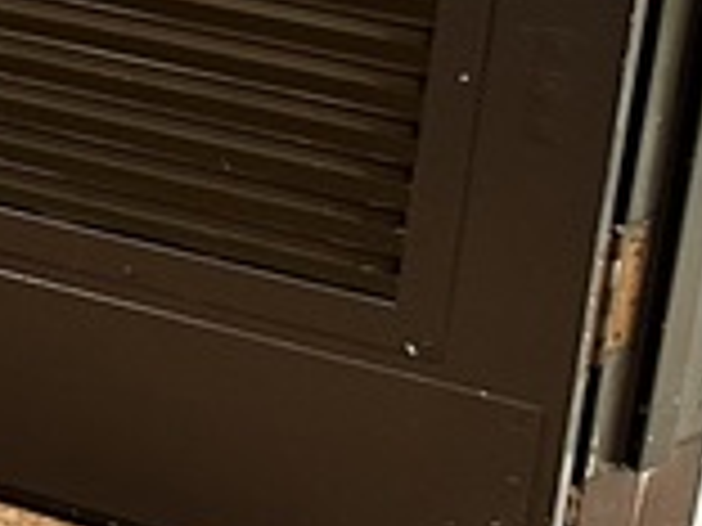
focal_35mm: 158
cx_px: -1346
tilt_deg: -14.8
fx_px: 3204
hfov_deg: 9.8
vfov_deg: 9.1
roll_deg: -0.6
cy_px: -283
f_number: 1.78
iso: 200
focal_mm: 6.86
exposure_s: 1/40
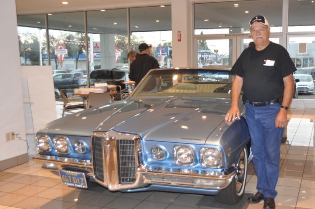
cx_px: 191
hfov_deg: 46.2
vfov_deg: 31.8
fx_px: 367
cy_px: 115
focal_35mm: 42
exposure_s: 1/60
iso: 320
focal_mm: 22
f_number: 3.8
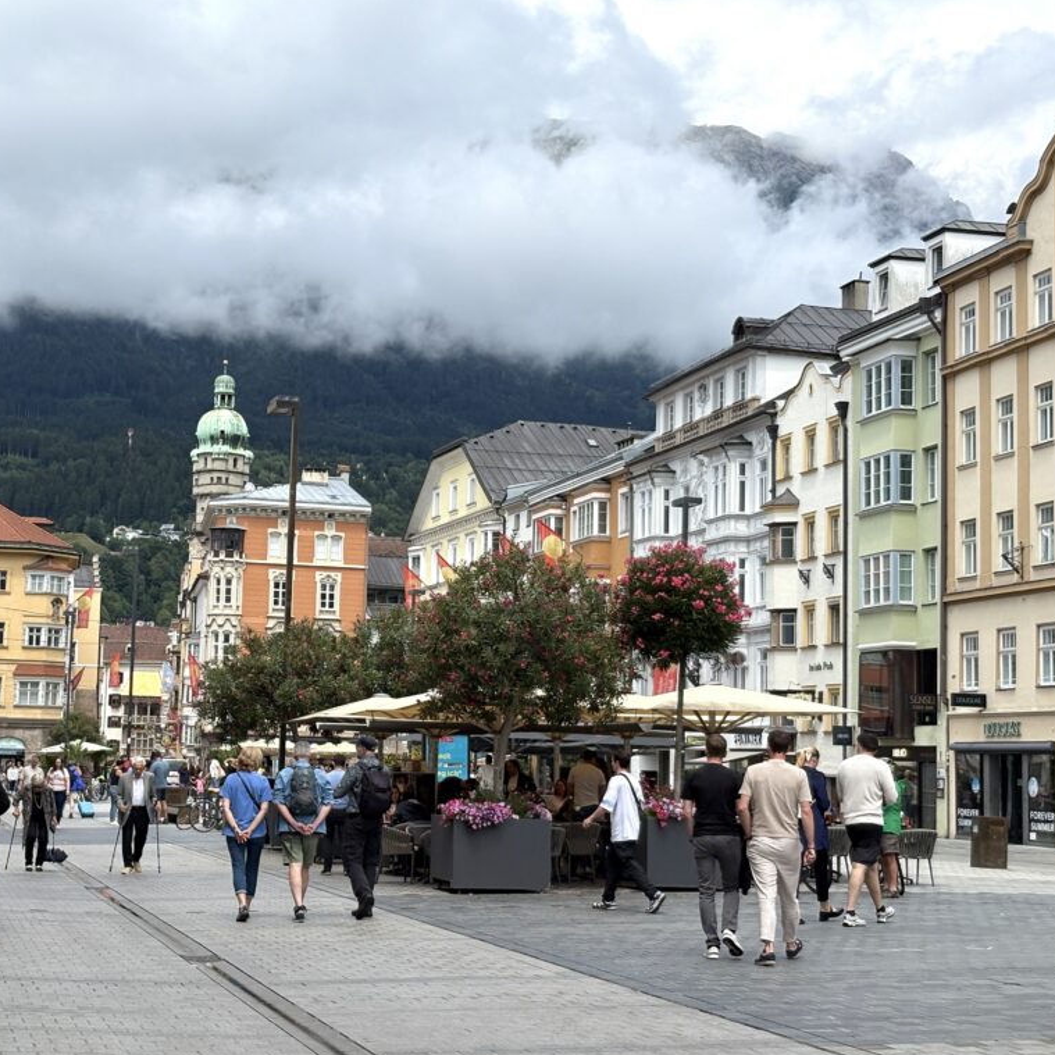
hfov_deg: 27.6
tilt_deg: +6.4
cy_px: 527
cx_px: 386
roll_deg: -1.7
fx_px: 2138
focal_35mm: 62
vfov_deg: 27.7
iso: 50
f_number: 1.6
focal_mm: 5.96
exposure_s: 1/3831
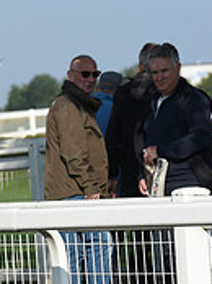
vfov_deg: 4.1
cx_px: -232
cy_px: 239
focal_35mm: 482
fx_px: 3946
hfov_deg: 3.1
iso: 640
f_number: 6.3
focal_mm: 150
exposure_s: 1/4000
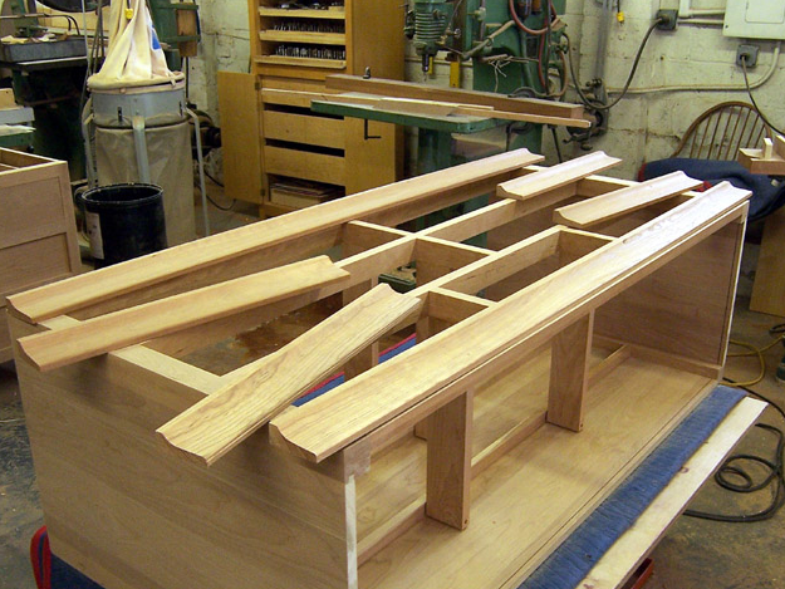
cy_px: 334
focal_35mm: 38
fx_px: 862
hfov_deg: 49.0
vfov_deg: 37.7
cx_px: 398
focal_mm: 5.5
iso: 140
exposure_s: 1/30
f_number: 3.4
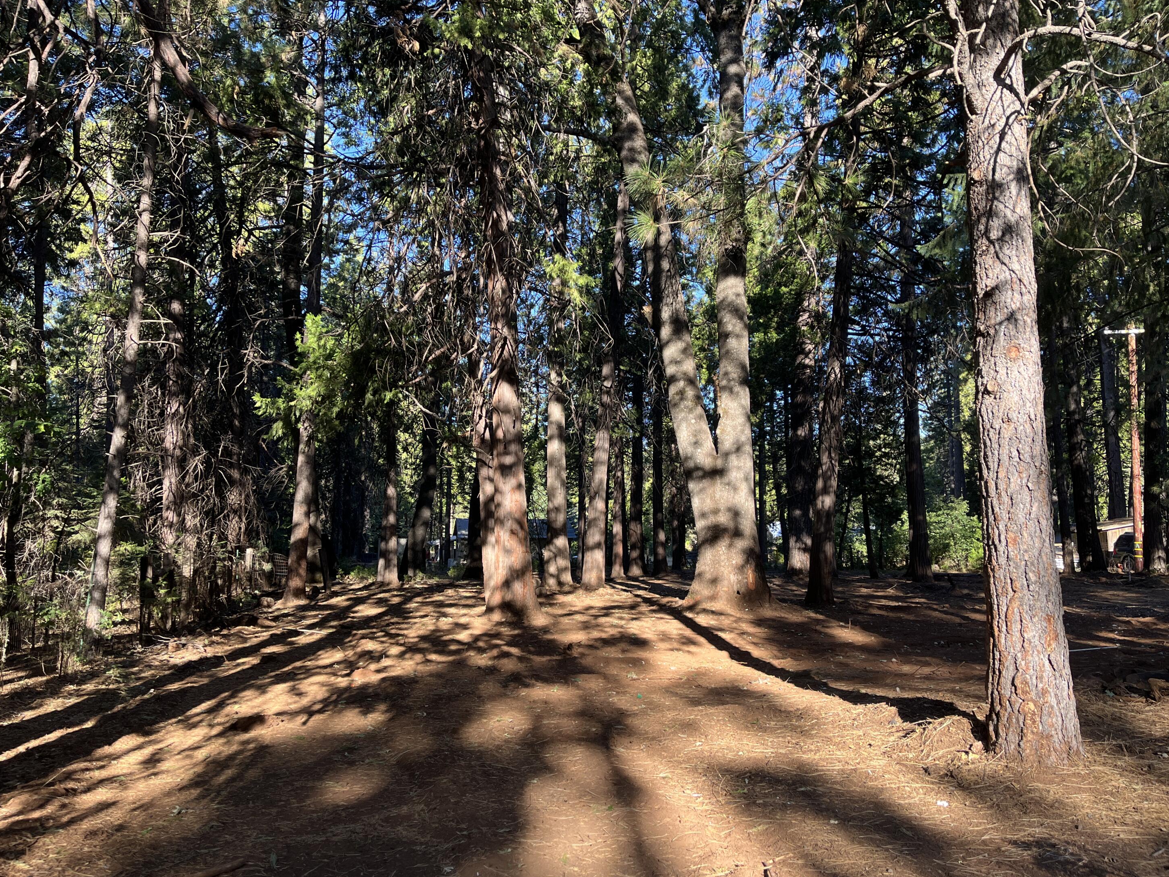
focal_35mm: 27
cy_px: 431
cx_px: 606
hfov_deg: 65.3
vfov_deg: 51.4
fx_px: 912
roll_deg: -0.7
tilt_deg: +5.6
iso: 50
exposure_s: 1/340
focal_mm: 5.1
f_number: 1.6
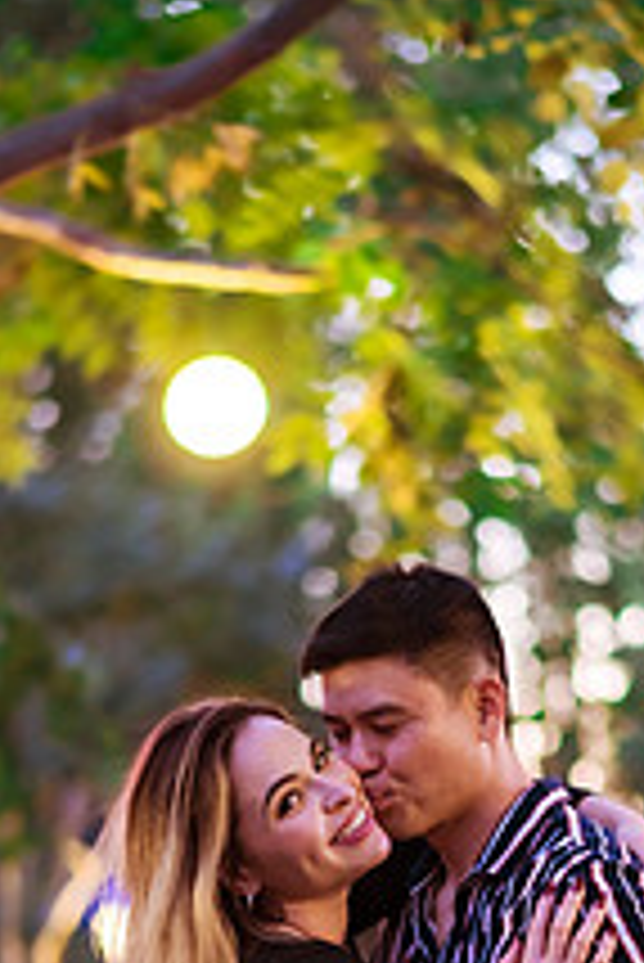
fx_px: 3268
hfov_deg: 11.2
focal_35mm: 122
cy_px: 896
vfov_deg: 16.5
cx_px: 419
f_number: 1.4
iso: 1250
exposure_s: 1/125
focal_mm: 58
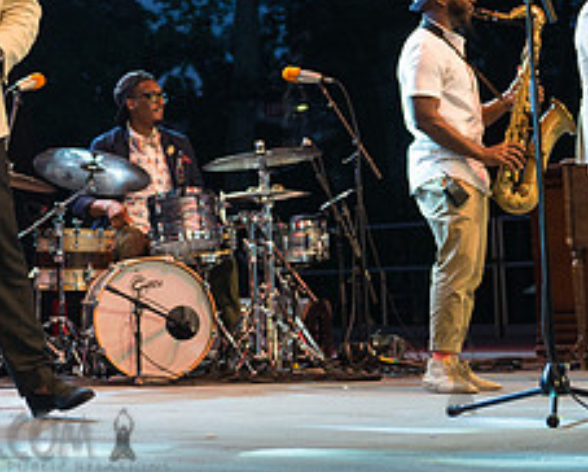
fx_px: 2003
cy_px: -6
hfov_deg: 16.3
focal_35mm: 115
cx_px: -41
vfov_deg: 13.2
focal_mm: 48
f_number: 3.2
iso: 1600
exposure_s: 1/500
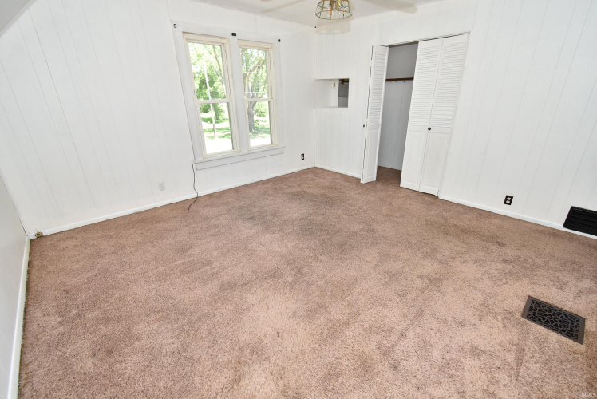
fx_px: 249
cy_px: 200
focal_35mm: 15
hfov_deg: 100.3
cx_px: 298
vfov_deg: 77.4
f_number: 5.6
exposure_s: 1/60
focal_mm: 10
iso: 400
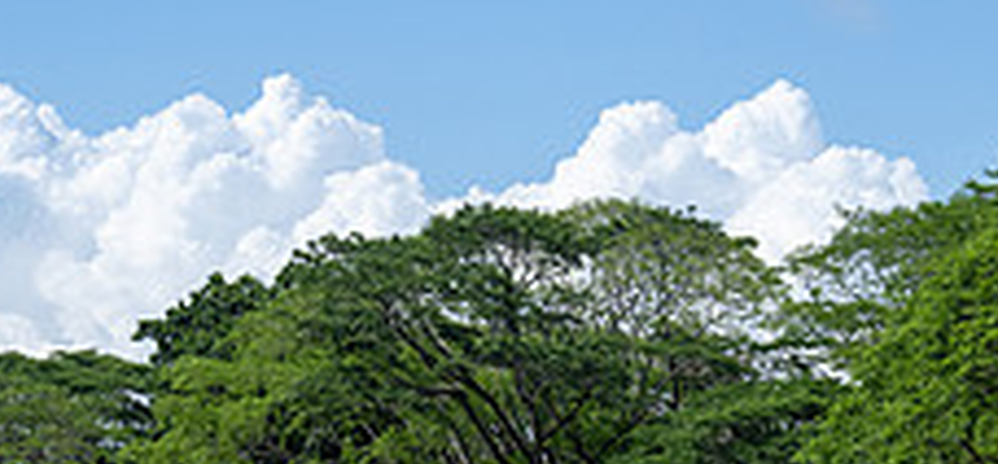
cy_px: 598
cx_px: 676
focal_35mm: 144
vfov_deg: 7.2
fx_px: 3663
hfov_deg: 15.5
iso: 640
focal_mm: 48
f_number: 8
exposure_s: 1/500
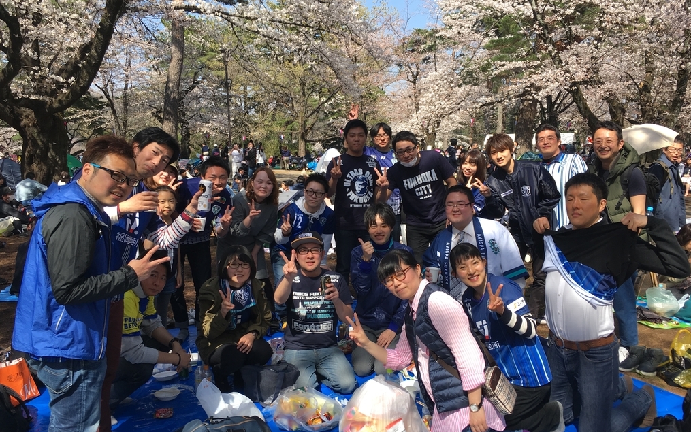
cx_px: 348
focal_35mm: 31
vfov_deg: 40.6
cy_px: 238
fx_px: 584
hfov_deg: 61.2
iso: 25
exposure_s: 1/680
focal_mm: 4.15
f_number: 2.2
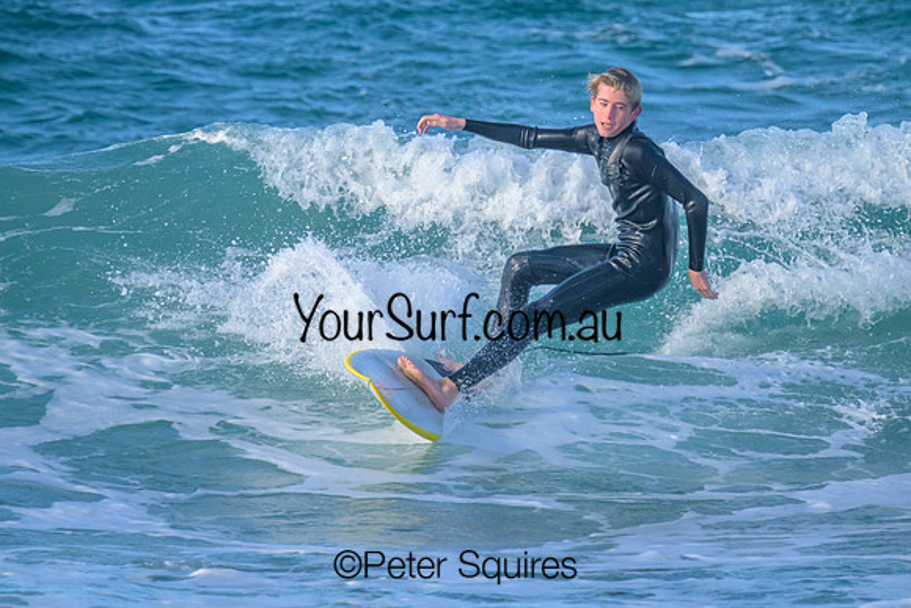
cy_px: 226
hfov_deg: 1.9
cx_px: 480
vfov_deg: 1.3
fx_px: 27843
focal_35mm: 1100
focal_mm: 800
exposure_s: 1/2000
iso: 3200
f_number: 11
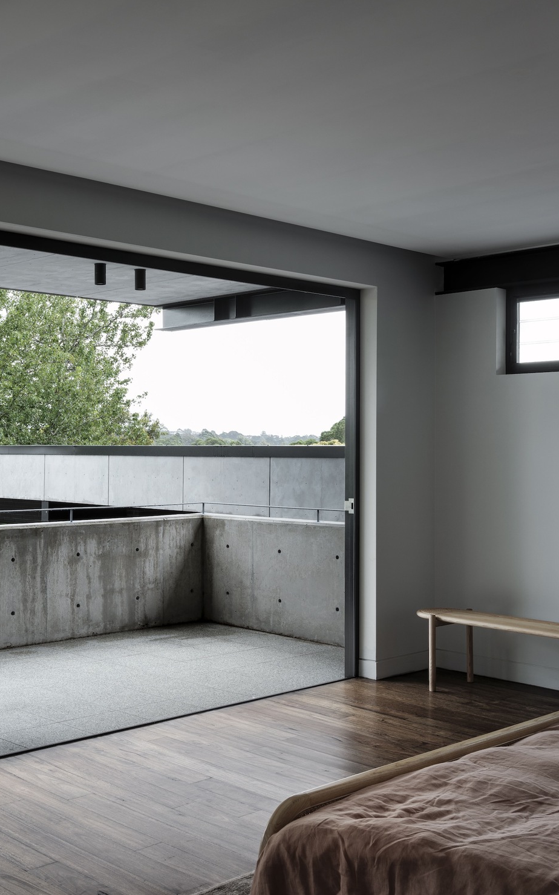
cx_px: 195
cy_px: 442
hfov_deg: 29.7
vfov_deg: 46.2
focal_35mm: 43
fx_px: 1048
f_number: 18
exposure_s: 1.1
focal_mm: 37.6
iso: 100
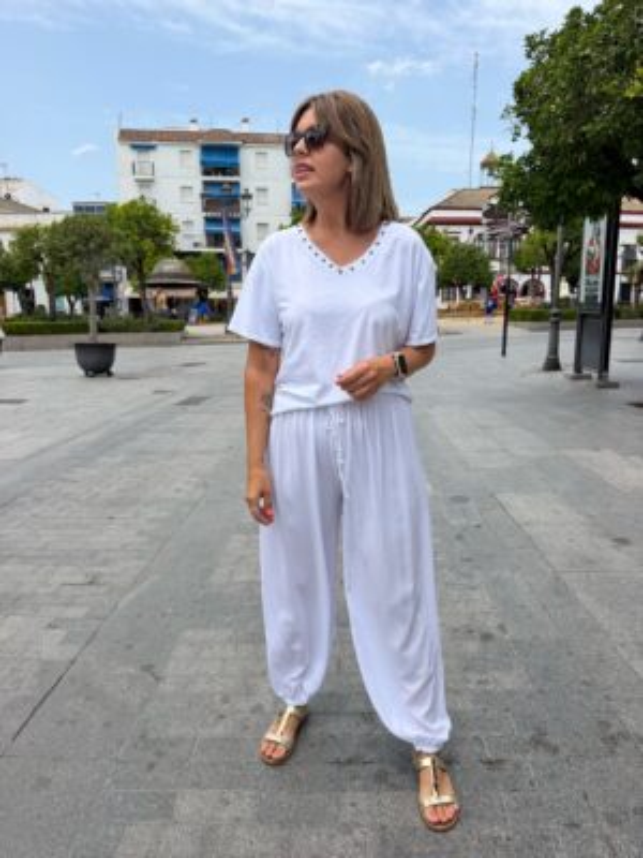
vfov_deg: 71.6
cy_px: 429
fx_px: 594
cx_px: 322
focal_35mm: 24
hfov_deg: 56.8
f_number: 1.78
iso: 80
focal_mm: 6.76
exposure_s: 1/4405
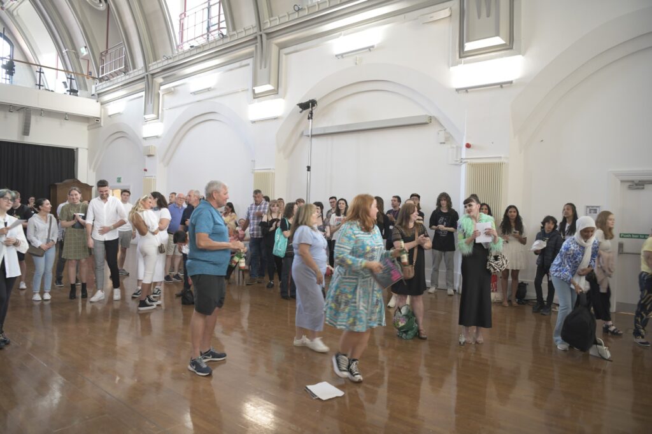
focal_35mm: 24
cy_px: 217
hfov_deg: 73.8
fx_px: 435
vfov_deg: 53.1
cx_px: 326
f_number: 2.8
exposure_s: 1/50
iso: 1250
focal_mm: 24
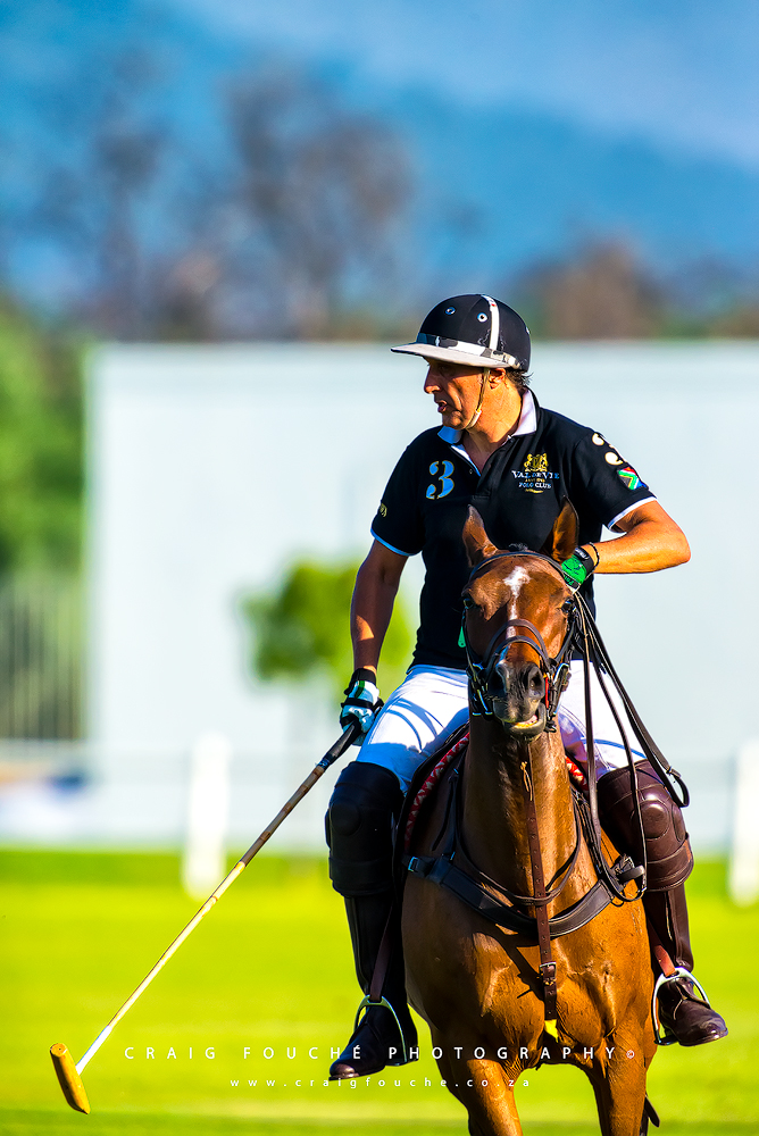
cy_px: 568
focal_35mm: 1000
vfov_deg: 2.1
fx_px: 31579
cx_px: 380
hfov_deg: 1.4
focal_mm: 1000
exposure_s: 1/2500
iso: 1250
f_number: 8
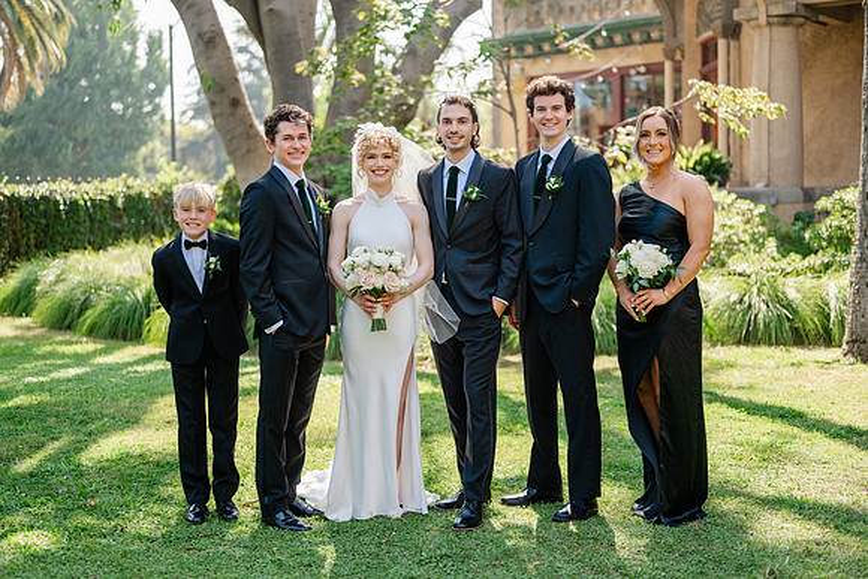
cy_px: 289
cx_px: 431
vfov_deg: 26.6
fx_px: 1223
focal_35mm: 51
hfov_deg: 39.1
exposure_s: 1/1000
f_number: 1.8
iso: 64
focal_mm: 50
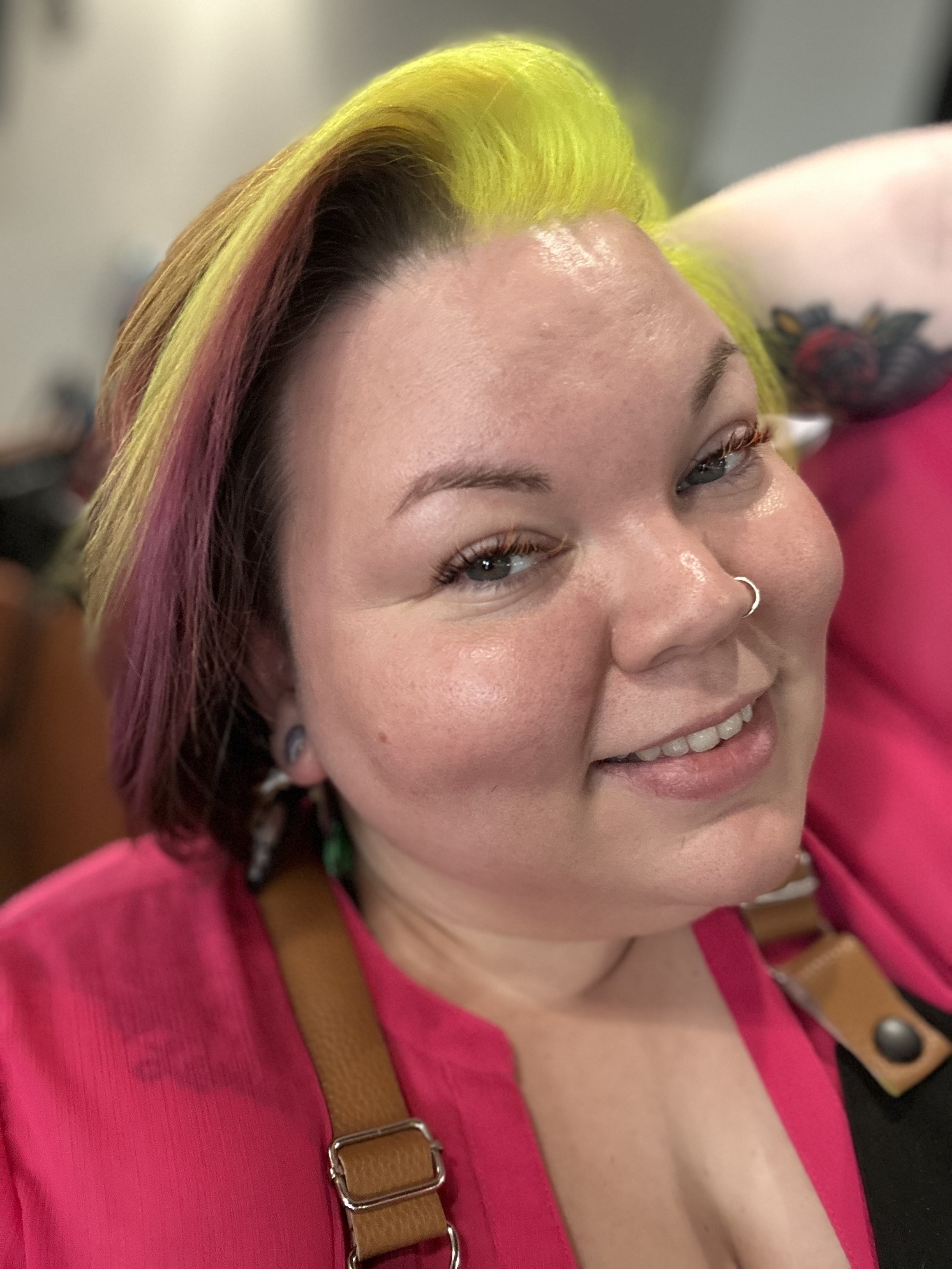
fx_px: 1100
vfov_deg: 60.0
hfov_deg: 46.8
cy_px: 634
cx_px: 476
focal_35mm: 30
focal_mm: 2.69
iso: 200
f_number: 1.9
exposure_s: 1/60
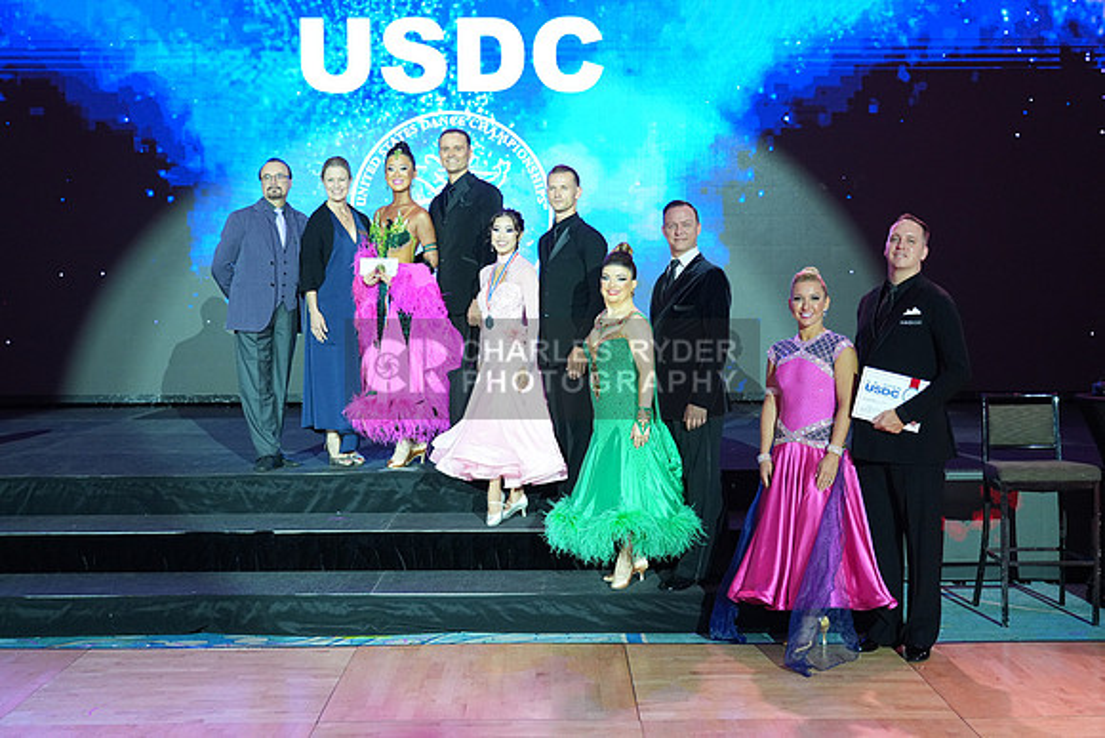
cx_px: 552
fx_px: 1412
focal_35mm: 46
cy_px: 369
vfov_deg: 29.3
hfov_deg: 42.7
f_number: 4
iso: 2500
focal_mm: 46
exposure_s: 1/200
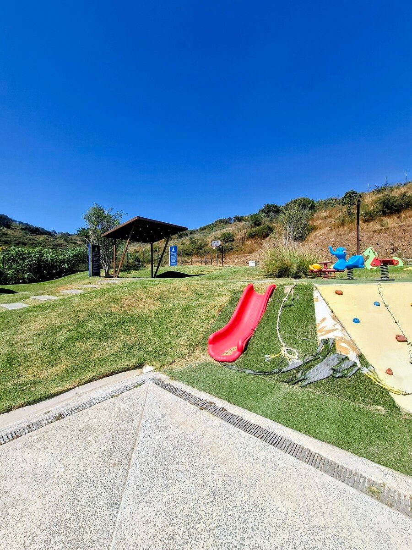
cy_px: 275
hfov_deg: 89.9
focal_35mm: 13
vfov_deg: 106.2
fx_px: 206
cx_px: 206
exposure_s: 1/1027
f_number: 2.2
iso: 40
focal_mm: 1.74
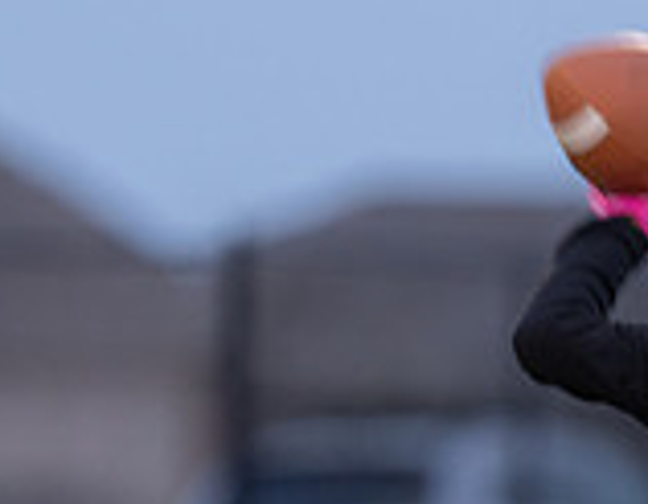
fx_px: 15923
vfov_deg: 1.8
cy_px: 651
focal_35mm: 839
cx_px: 748
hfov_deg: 2.3
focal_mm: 200
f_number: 2.8
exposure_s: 1/320
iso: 500
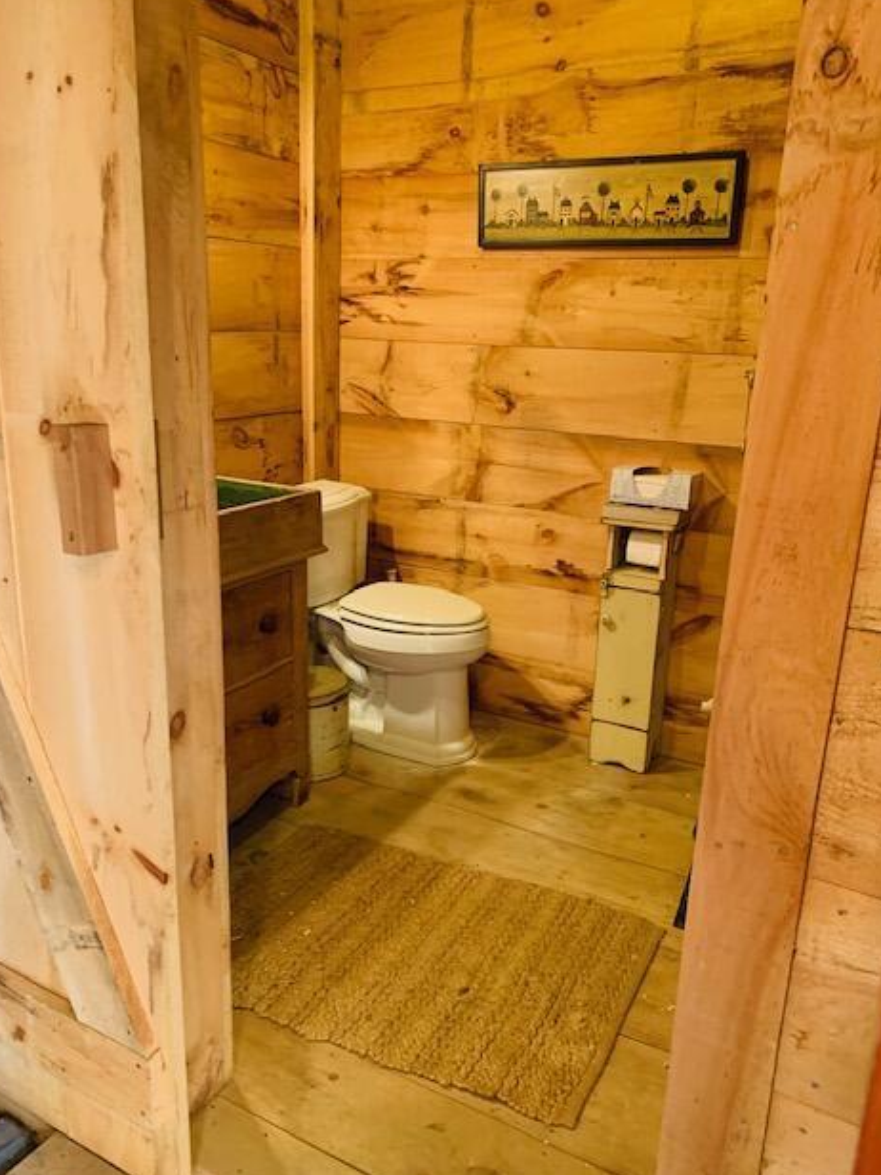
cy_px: 589
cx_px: 433
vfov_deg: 65.3
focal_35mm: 27
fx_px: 916
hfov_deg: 51.4
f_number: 1.8
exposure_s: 1/60
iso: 400
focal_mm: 4.25
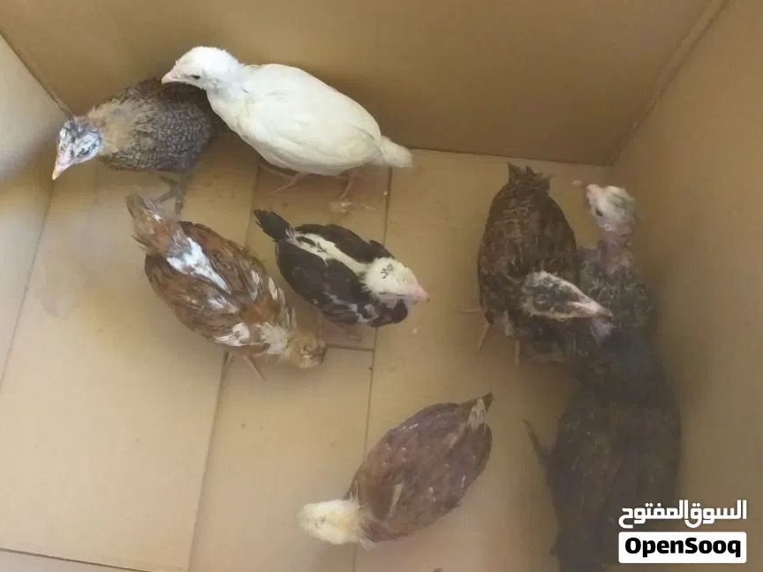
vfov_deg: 44.0
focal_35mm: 32
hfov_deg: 56.5
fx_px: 705
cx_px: 316
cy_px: 245
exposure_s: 1/25
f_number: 1.9
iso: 500
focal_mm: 3.6
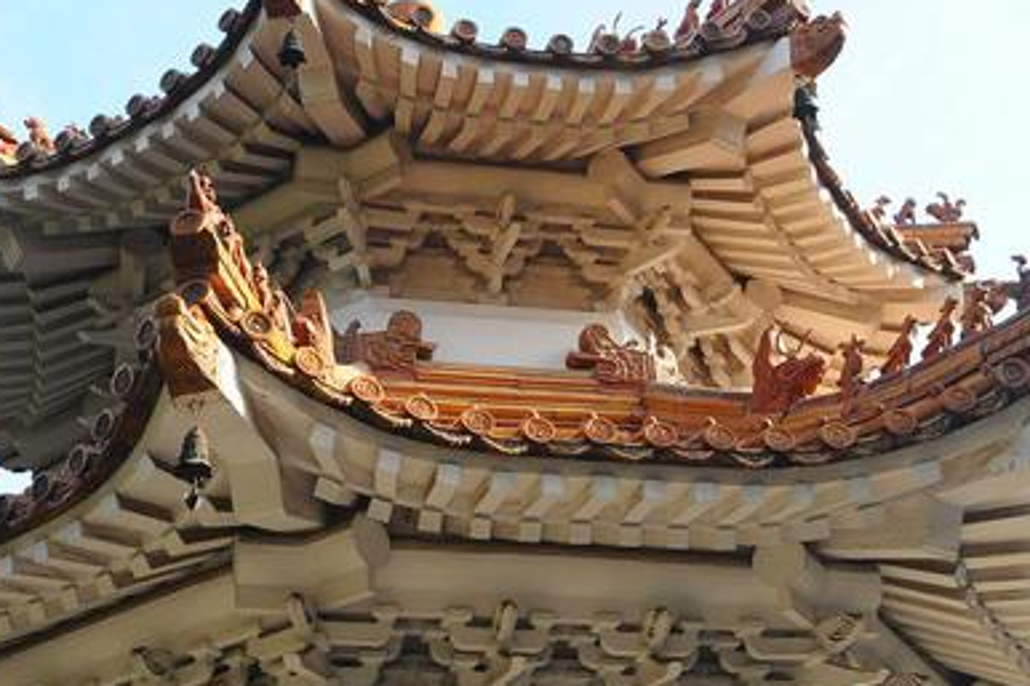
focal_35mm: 58
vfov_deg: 23.3
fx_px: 1659
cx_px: 475
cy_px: 430
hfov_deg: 34.5
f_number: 6.3
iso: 200
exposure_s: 1/160
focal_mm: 35
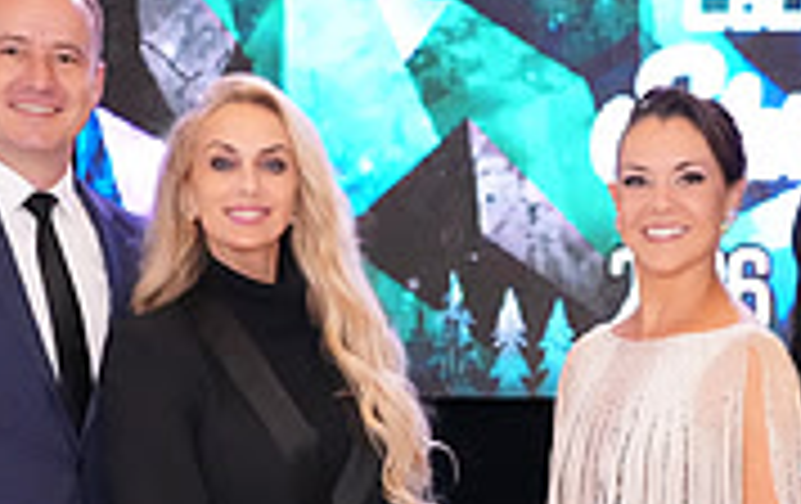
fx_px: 2537
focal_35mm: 116
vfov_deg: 11.1
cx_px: 495
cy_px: 650
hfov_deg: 17.9
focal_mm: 35
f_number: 5.6
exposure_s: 1/400
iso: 12800
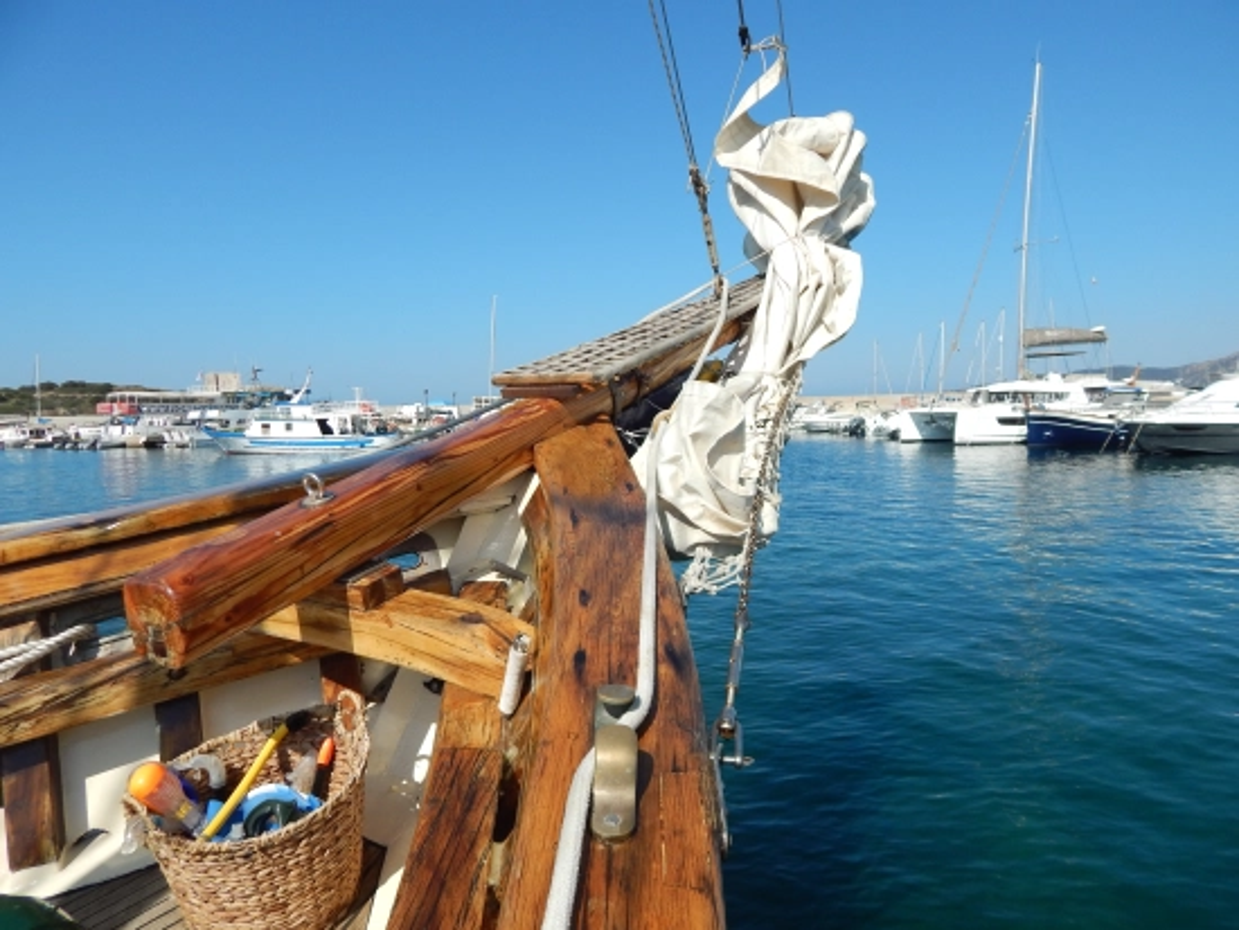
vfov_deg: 58.9
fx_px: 824
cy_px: 465
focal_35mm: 23
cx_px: 620
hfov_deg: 73.9
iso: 125
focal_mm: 4
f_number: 6
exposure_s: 1/800
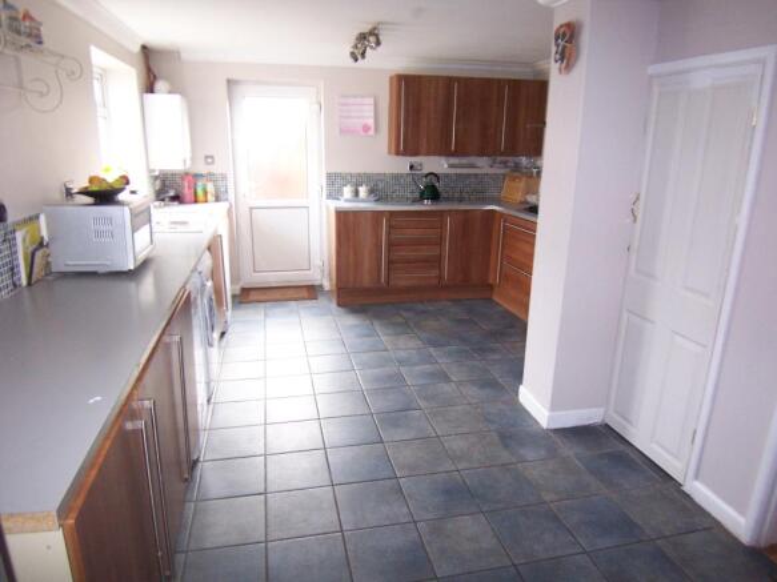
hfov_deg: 73.9
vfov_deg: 58.9
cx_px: 388
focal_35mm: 23
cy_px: 291
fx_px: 516
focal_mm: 3.8
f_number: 2.8
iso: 200
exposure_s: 1/30
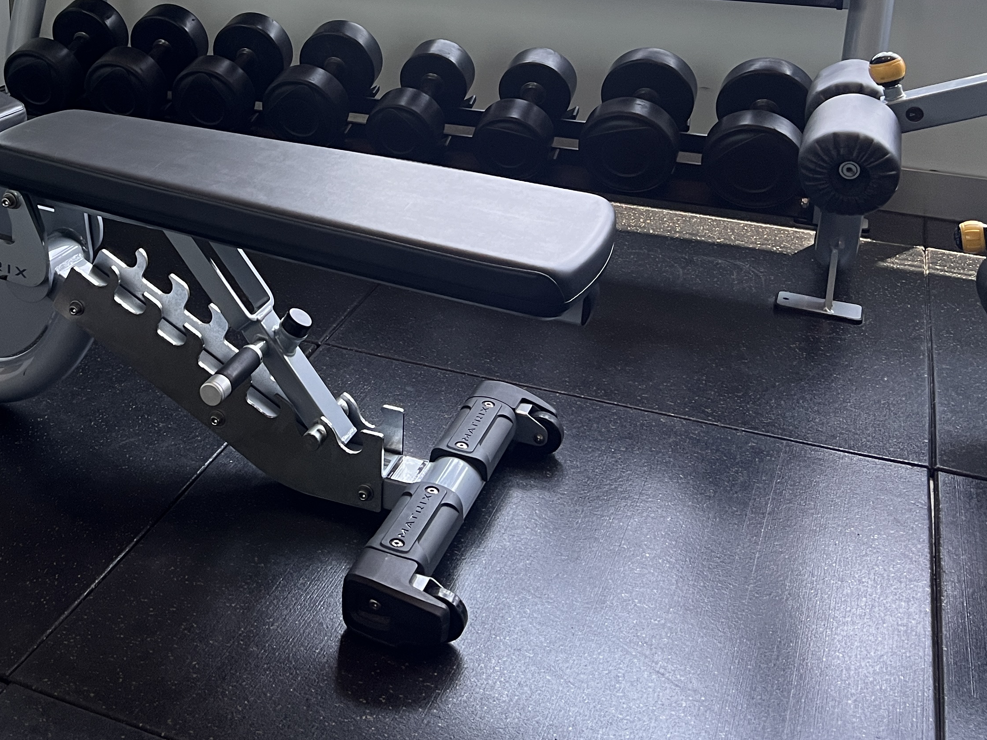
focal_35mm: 47
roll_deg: +0.5
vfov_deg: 29.9
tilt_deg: -16.6
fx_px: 1340
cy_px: 108
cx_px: 232
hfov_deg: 39.2
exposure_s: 1/77
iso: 125
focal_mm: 5.7
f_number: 1.5
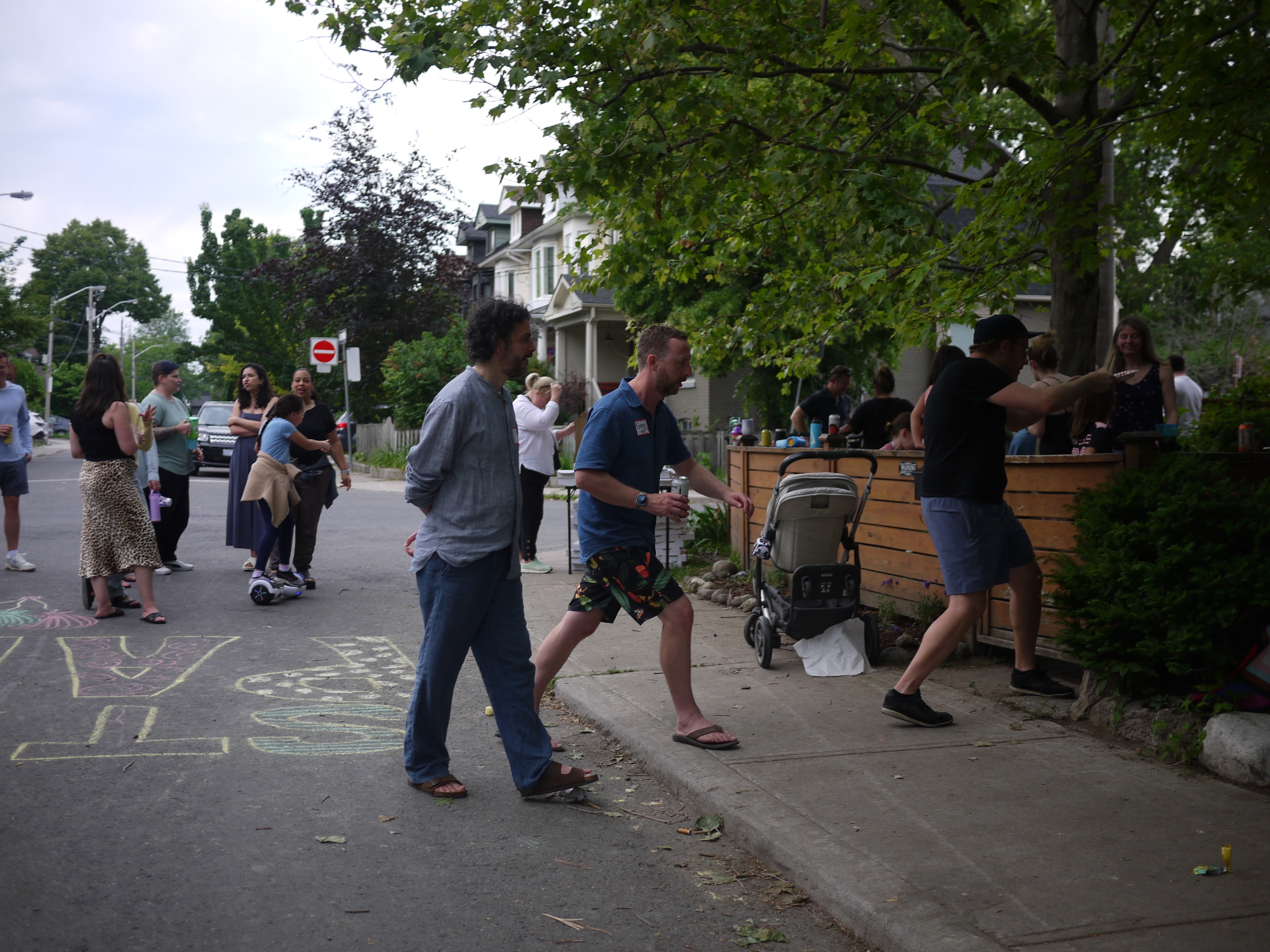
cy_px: 476
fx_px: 1468
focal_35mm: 40
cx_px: 635
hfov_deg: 46.8
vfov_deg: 36.0
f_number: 1.7
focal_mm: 20
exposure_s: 1/400
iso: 100
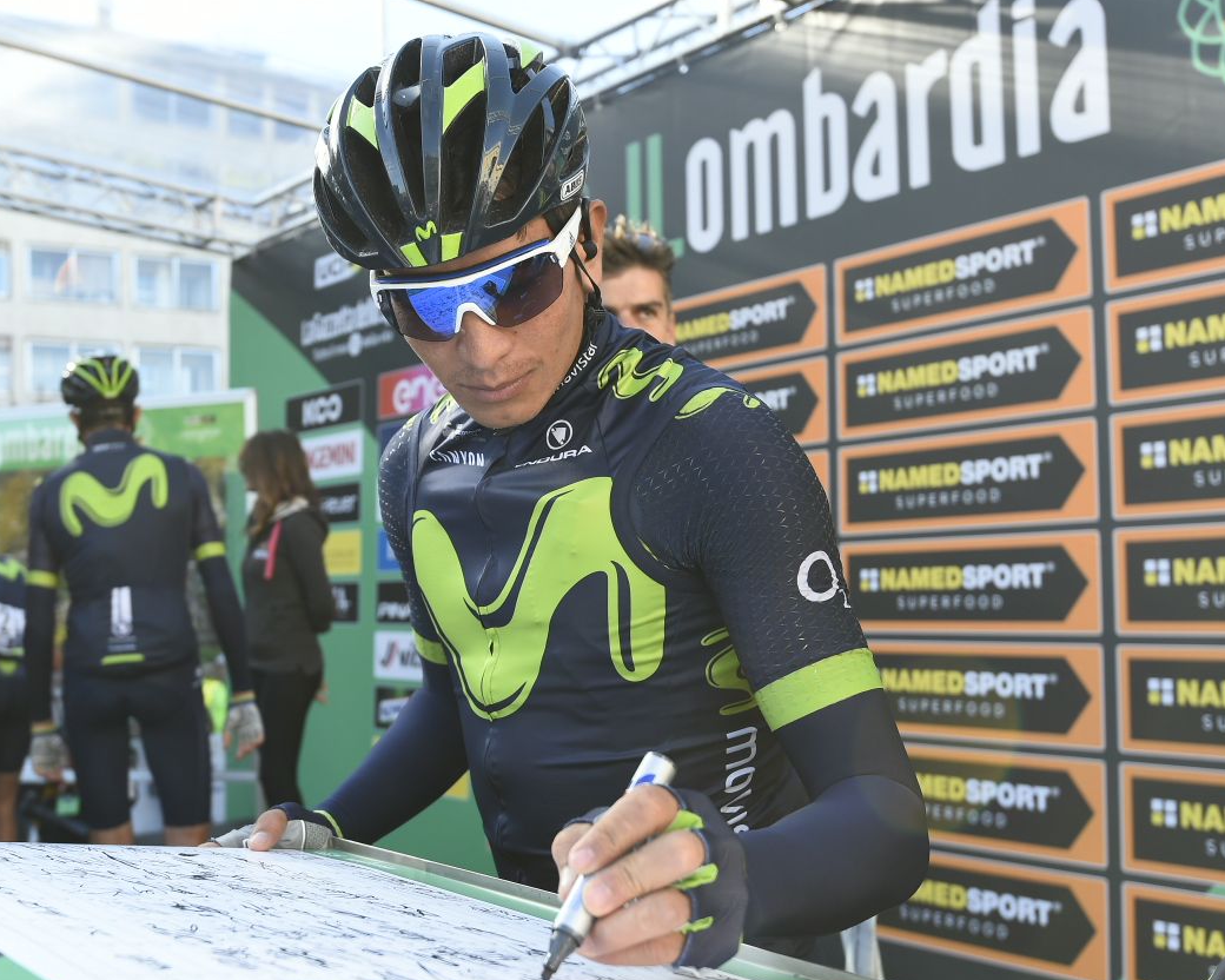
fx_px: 1341
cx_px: 503
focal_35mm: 37
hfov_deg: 48.8
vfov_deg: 40.1
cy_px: 498
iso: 320
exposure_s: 1/250
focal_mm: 32
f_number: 5.6
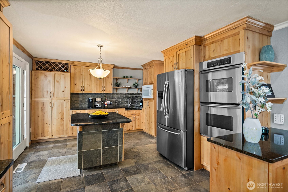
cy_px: 96
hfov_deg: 90.0
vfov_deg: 67.4
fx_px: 144
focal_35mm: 18
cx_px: 144
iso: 1000
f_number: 6.7
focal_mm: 18
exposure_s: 1/6
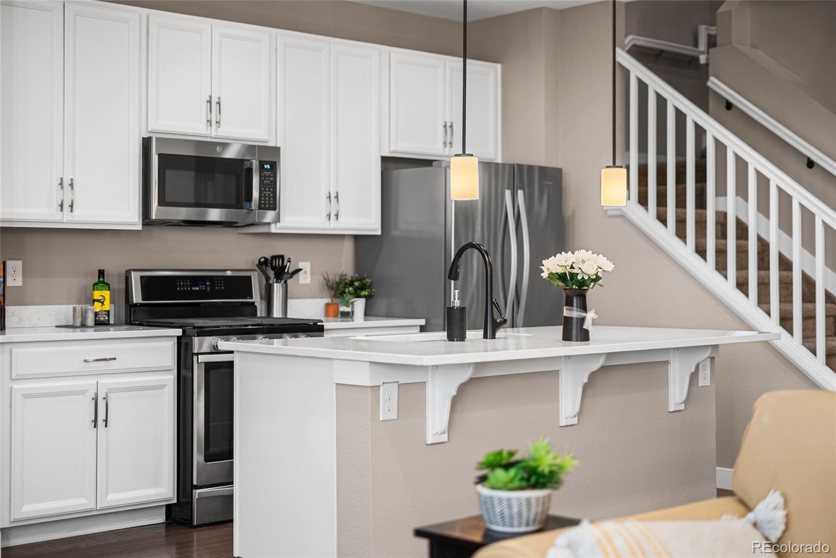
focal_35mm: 50
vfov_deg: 27.0
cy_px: 279
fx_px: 1161
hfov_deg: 39.6
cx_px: 418
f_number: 1.8
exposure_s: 1/40
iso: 200
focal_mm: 50
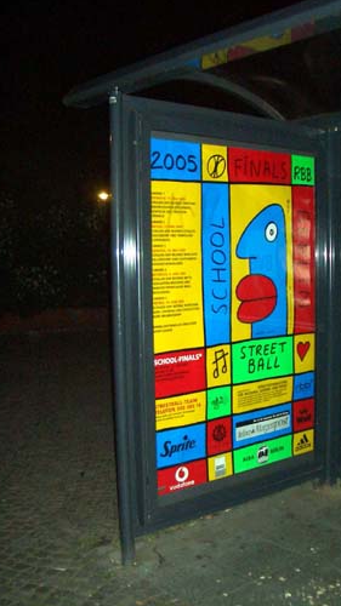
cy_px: 328
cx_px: 231
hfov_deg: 28.1
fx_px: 676
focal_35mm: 42
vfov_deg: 48.3
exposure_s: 1/60
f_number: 2.6
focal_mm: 5.8
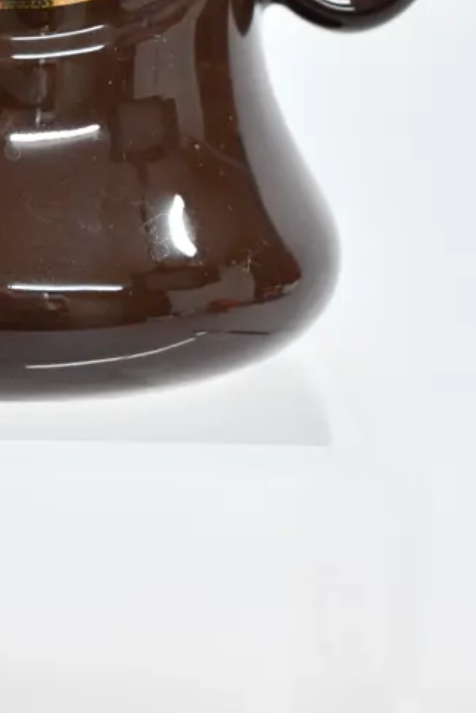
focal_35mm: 146
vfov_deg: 13.9
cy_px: 41
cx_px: 17
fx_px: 2893
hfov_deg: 9.4
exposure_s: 1/125
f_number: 5.3
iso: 1800
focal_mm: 46
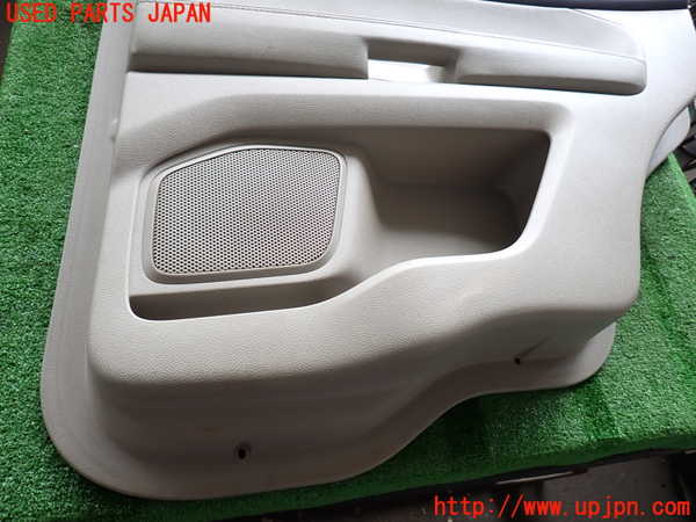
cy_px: 261
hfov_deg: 69.4
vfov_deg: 54.9
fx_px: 503
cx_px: 348
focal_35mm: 25
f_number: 2
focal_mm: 4.5
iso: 100
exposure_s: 1/100
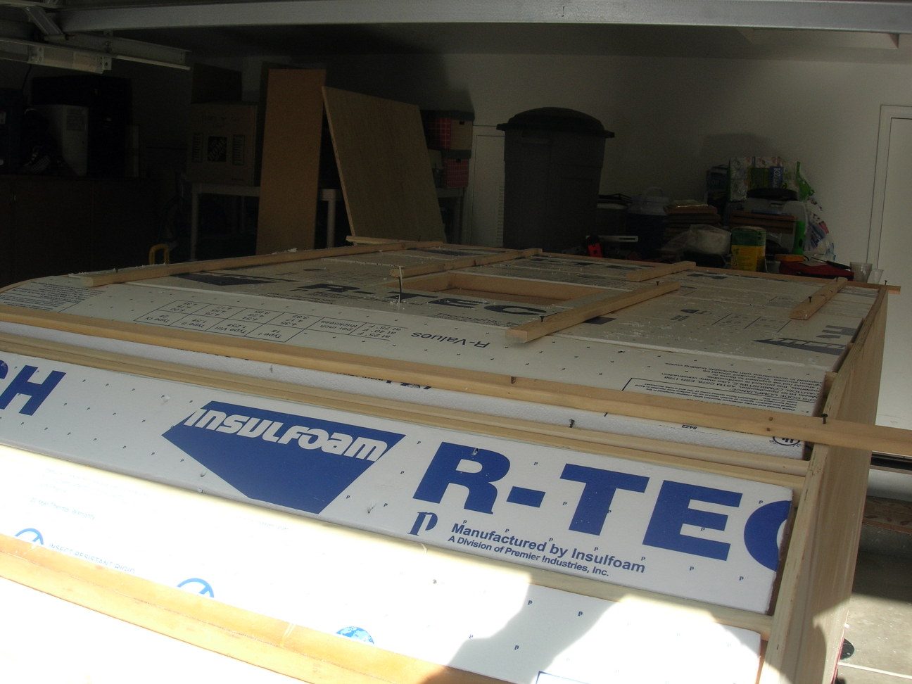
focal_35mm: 38
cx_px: 456
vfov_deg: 37.7
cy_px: 342
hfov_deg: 49.0
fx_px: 1001
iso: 64
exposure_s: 1/248
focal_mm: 7.8
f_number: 4.8
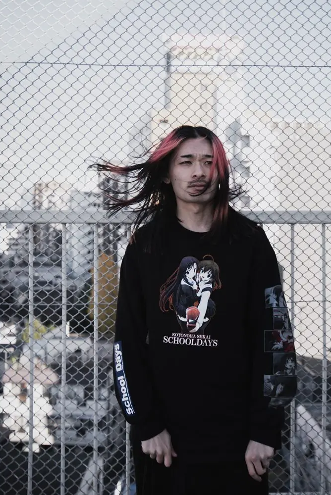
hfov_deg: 36.8
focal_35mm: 36
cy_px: 212
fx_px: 496
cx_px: 195
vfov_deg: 52.9
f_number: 4
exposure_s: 1/200
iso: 125
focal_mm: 30
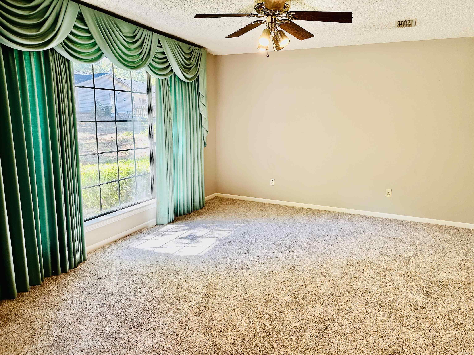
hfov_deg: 71.6
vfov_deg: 56.8
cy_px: 178
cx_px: 237
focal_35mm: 24
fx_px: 329
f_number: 1.78
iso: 160
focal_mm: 6.86
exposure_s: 1/120
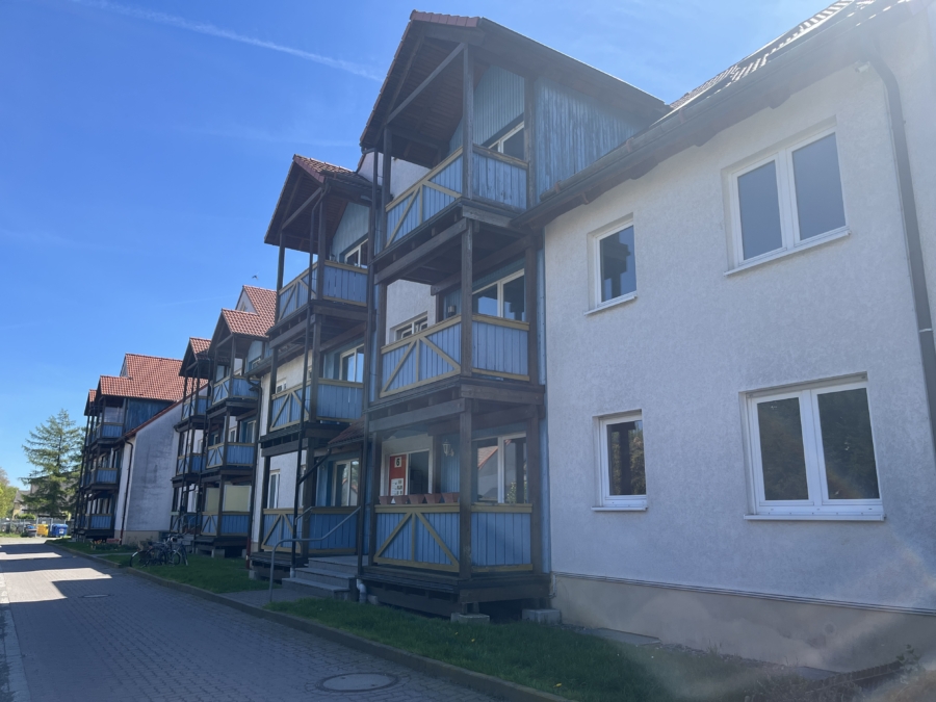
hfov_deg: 67.3
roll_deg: +0.2
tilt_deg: +12.1
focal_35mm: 26
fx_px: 703
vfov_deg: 53.1
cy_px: 351
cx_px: 468
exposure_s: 1/1802
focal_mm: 5.1
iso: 50
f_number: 1.6
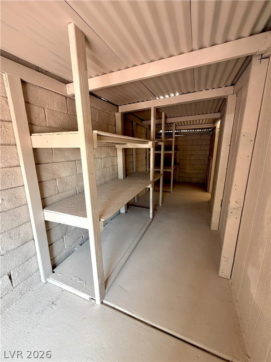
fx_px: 146
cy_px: 181
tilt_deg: -12.5
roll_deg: +1.2
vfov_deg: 102.1
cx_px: 136
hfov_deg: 85.7
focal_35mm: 14
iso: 80
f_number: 2.2
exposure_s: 1/121
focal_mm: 2.22
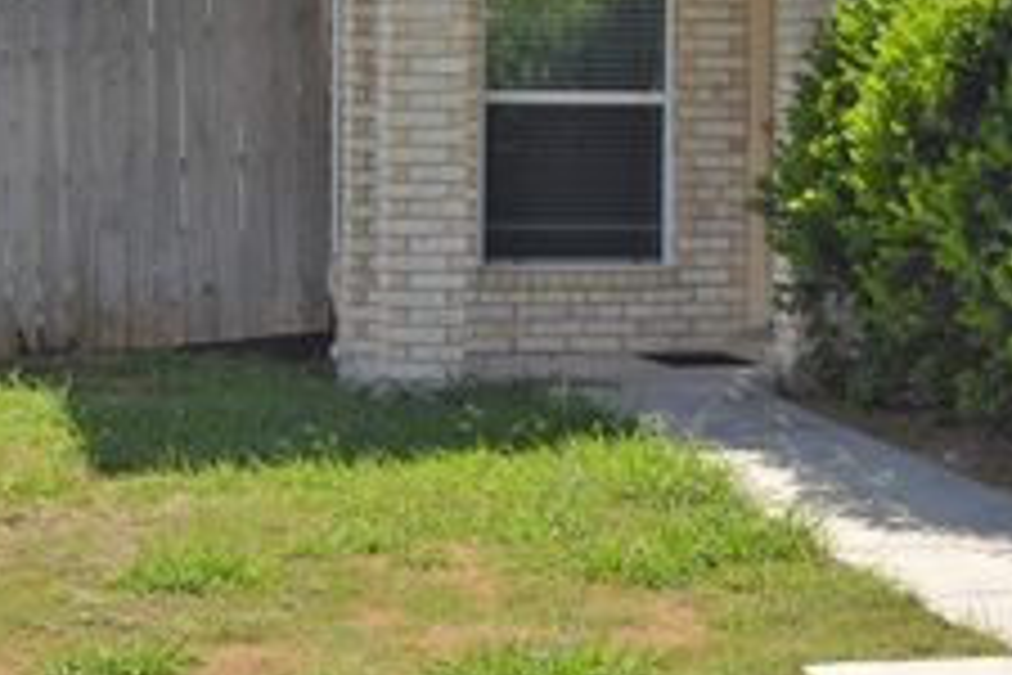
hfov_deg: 17.1
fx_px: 3373
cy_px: 151
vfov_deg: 11.4
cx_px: 594
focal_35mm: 120
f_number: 7.1
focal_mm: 36
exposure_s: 1/200
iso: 100
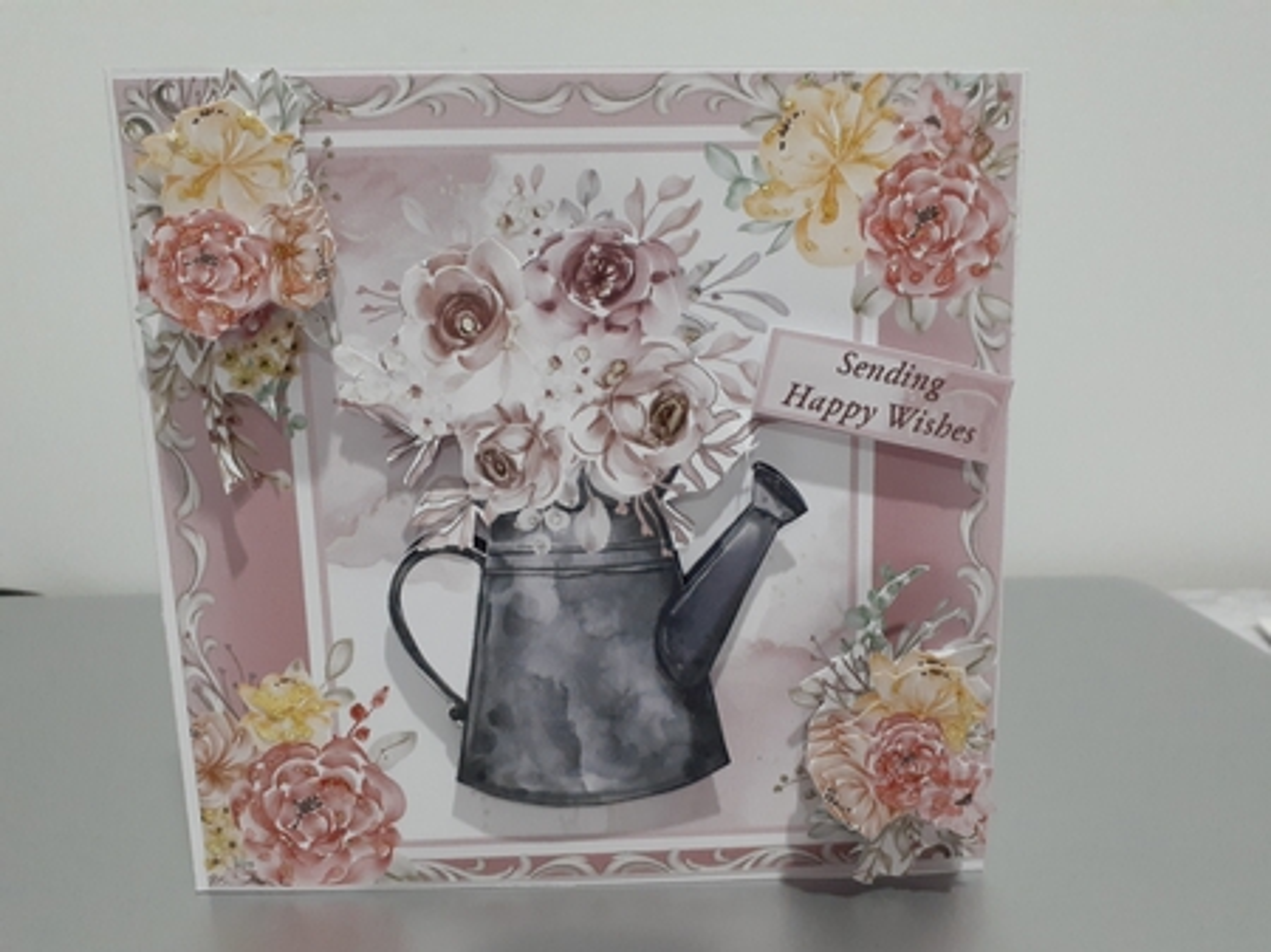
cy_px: 476
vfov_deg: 51.3
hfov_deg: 65.4
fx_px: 991
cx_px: 636
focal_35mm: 27
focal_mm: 3.6
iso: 320
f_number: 1.9
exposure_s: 1/50
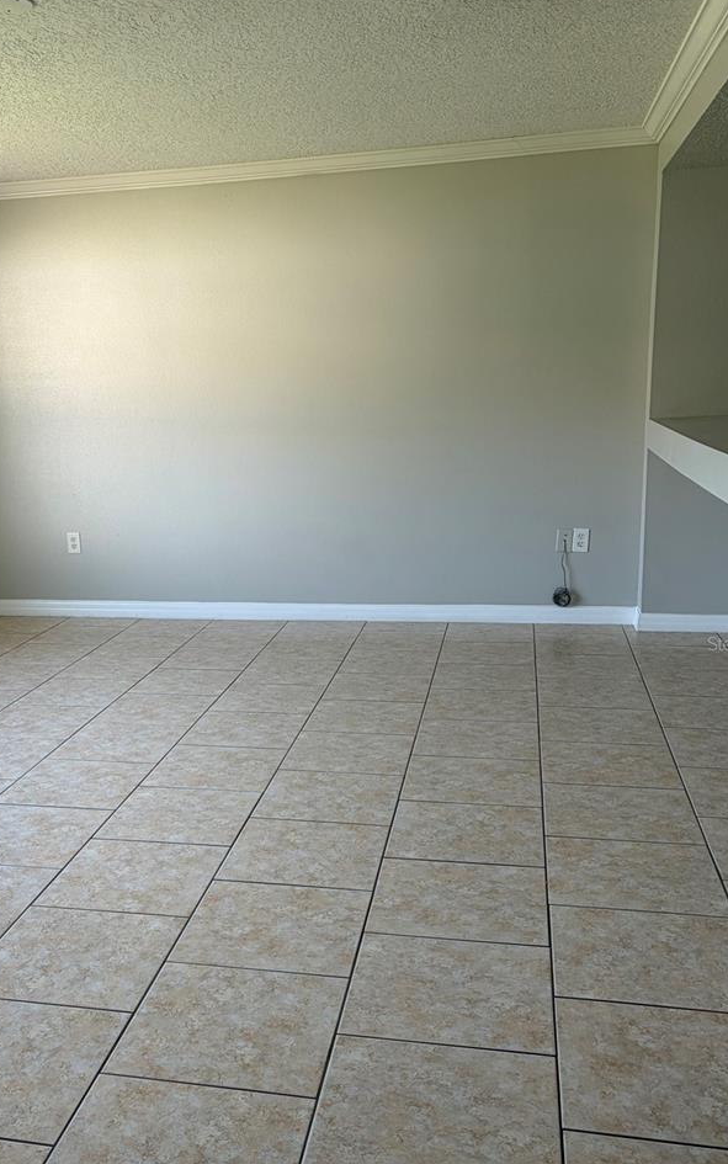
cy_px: 643
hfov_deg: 35.9
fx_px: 1111
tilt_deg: -12.7
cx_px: 240
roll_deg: +2.6
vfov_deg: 55.2
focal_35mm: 35
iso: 80
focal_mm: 5.96
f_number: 1.6
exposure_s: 1/122
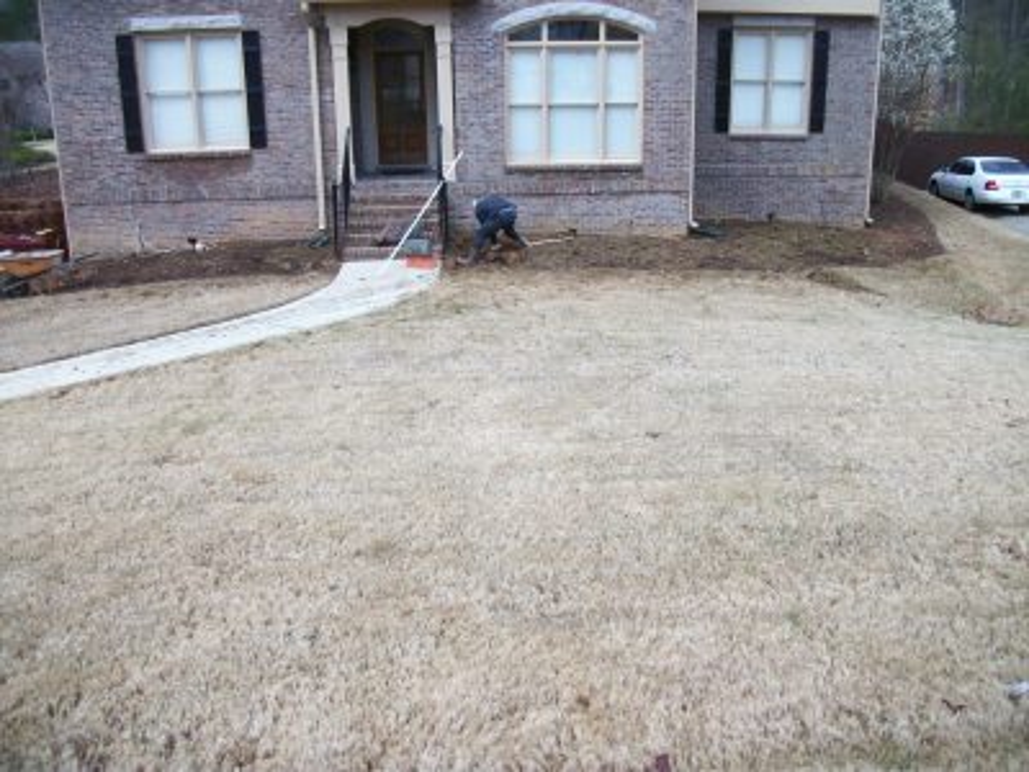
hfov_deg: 56.8
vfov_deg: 44.2
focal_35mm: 32
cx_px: 514
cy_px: 386
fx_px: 951
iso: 80
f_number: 2.9
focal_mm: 5.7
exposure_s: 1/250
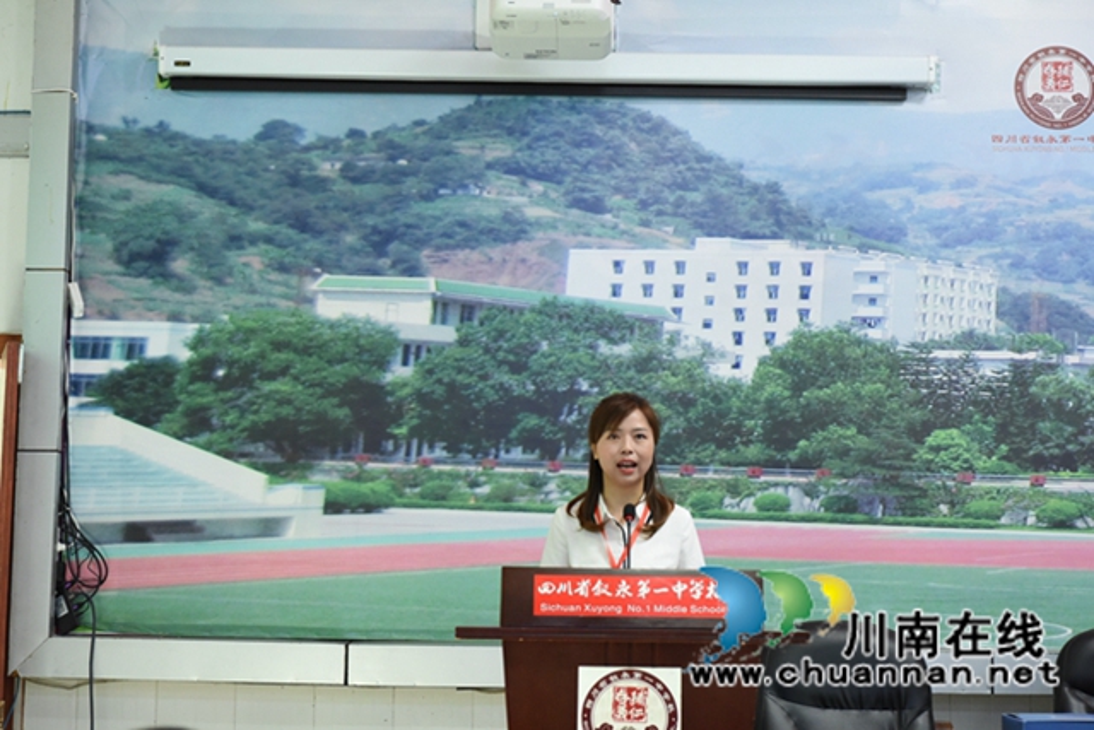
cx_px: 547
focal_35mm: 70
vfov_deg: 19.5
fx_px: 2128
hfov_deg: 28.8
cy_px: 365
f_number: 5
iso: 4000
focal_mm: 70
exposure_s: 1/100
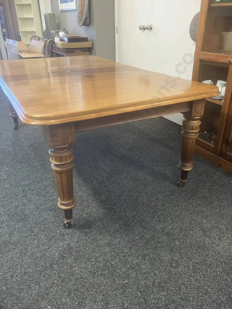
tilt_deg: -24.8
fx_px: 250
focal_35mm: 28
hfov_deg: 49.7
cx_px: 116
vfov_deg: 63.4
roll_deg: +1.1
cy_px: 154
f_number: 1.8
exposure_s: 1/50
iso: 320
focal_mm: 3.99
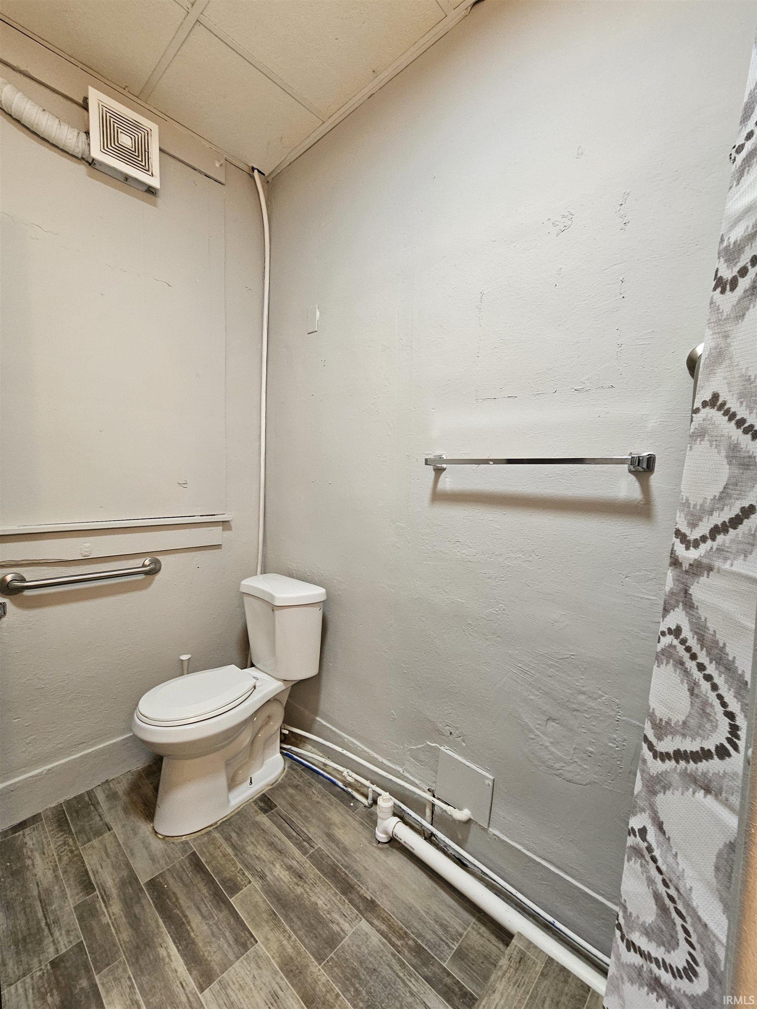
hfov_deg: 89.9
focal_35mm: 13
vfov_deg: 106.2
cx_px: 378
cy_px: 504
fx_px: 379
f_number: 2.2
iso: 200
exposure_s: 1/60
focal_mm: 2.2
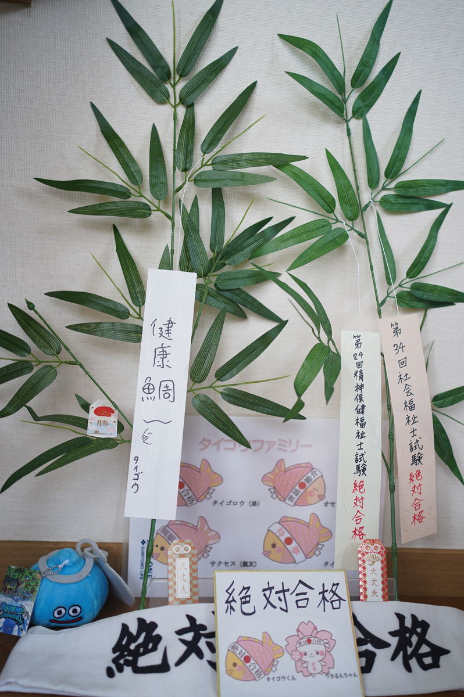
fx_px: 678
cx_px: 232
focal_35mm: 35
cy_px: 348
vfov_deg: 54.5
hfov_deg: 37.8
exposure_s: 1/25
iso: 100
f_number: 2.5
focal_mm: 35
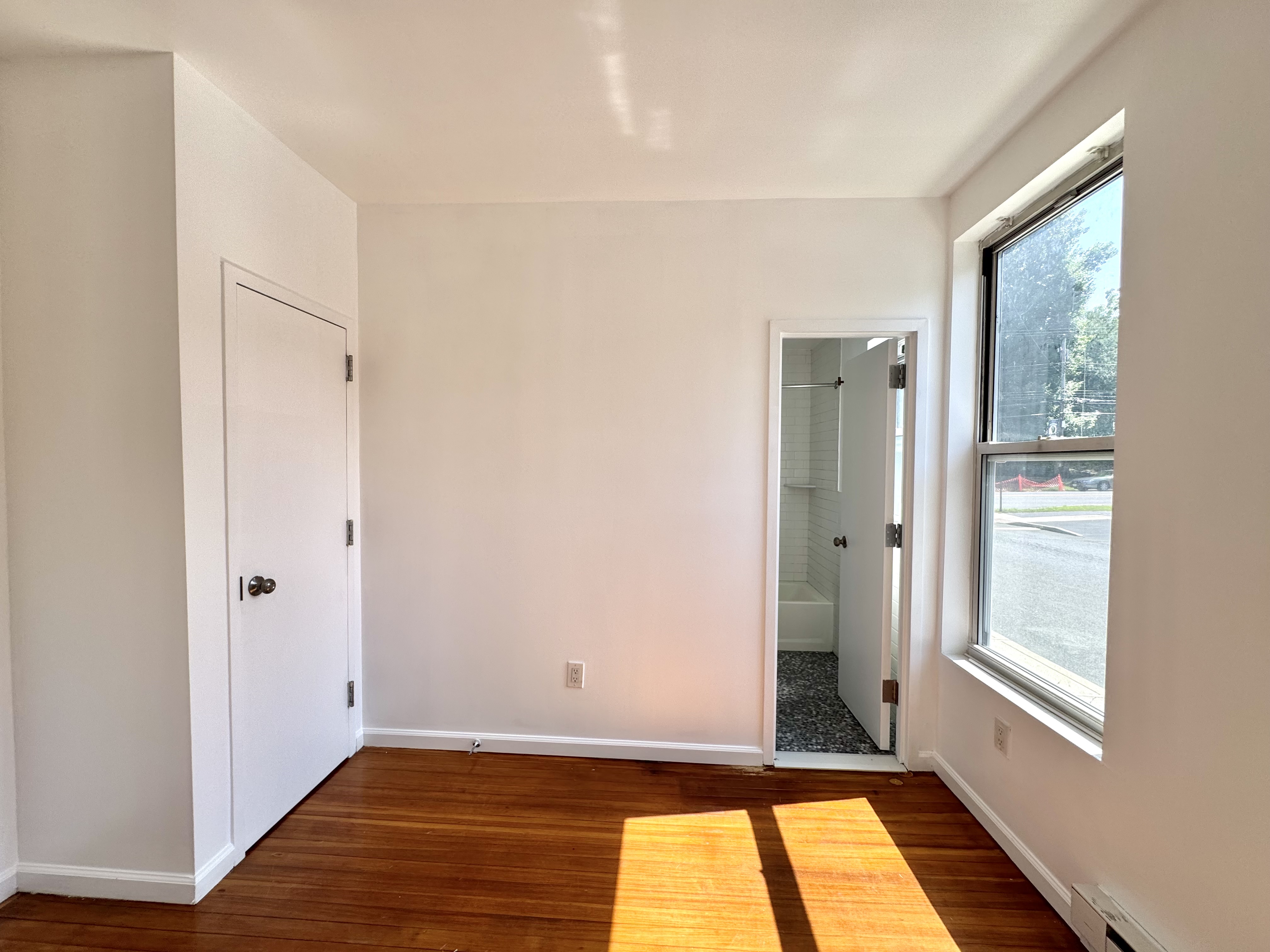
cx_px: 635
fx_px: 514
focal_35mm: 14
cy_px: 476
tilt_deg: -1.3
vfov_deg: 85.7
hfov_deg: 102.1
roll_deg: -0.1
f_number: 2.2
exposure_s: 1/327
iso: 40
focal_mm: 2.22
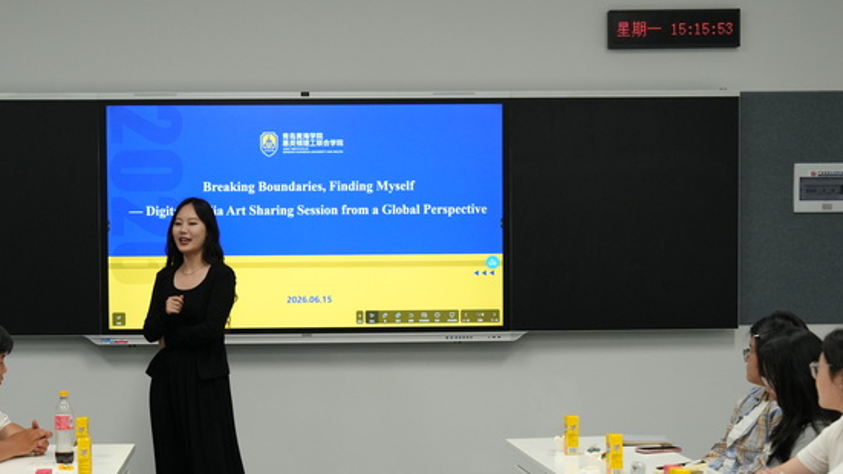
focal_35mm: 78
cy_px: 316
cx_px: 320
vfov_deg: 15.5
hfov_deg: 27.1
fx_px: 1744
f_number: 4
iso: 2500
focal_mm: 54
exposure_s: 1/320
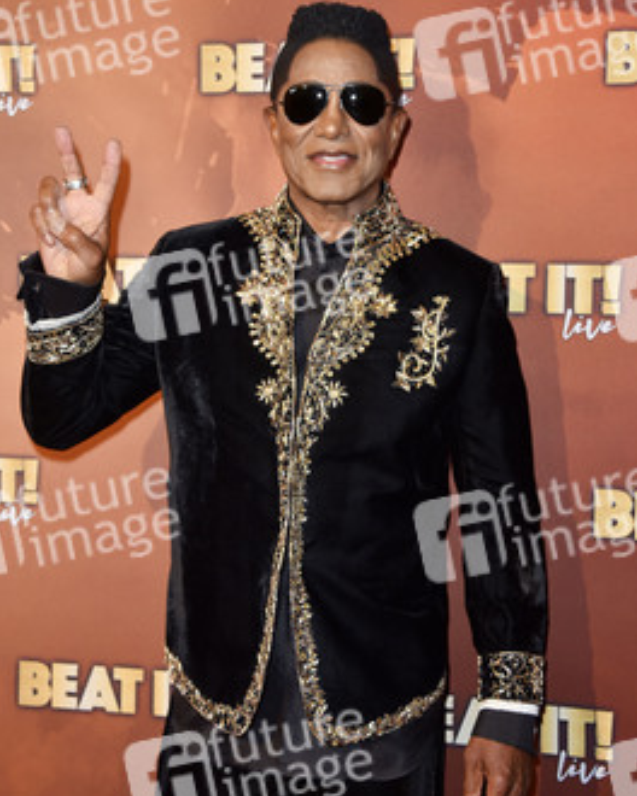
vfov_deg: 28.7
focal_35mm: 66
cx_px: 318
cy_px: 405
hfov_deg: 23.1
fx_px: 1555
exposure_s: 1/160
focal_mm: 58
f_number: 5.6
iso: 400
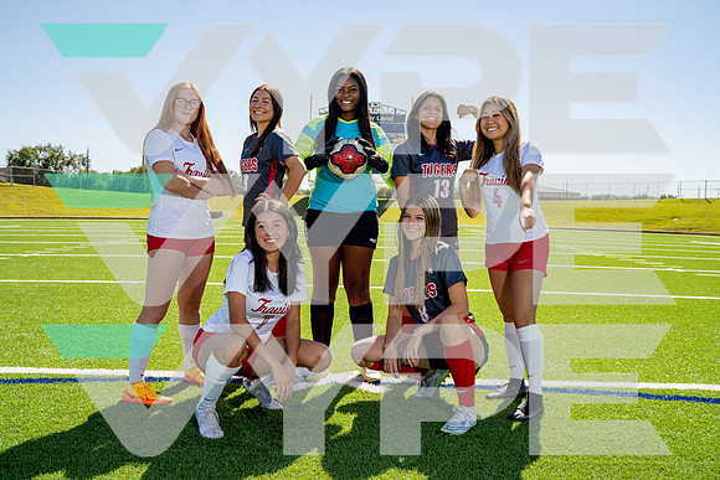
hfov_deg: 54.4
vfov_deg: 37.9
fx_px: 700
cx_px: 360
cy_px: 240
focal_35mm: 35
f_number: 6.3
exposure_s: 1/200
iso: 100
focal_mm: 35
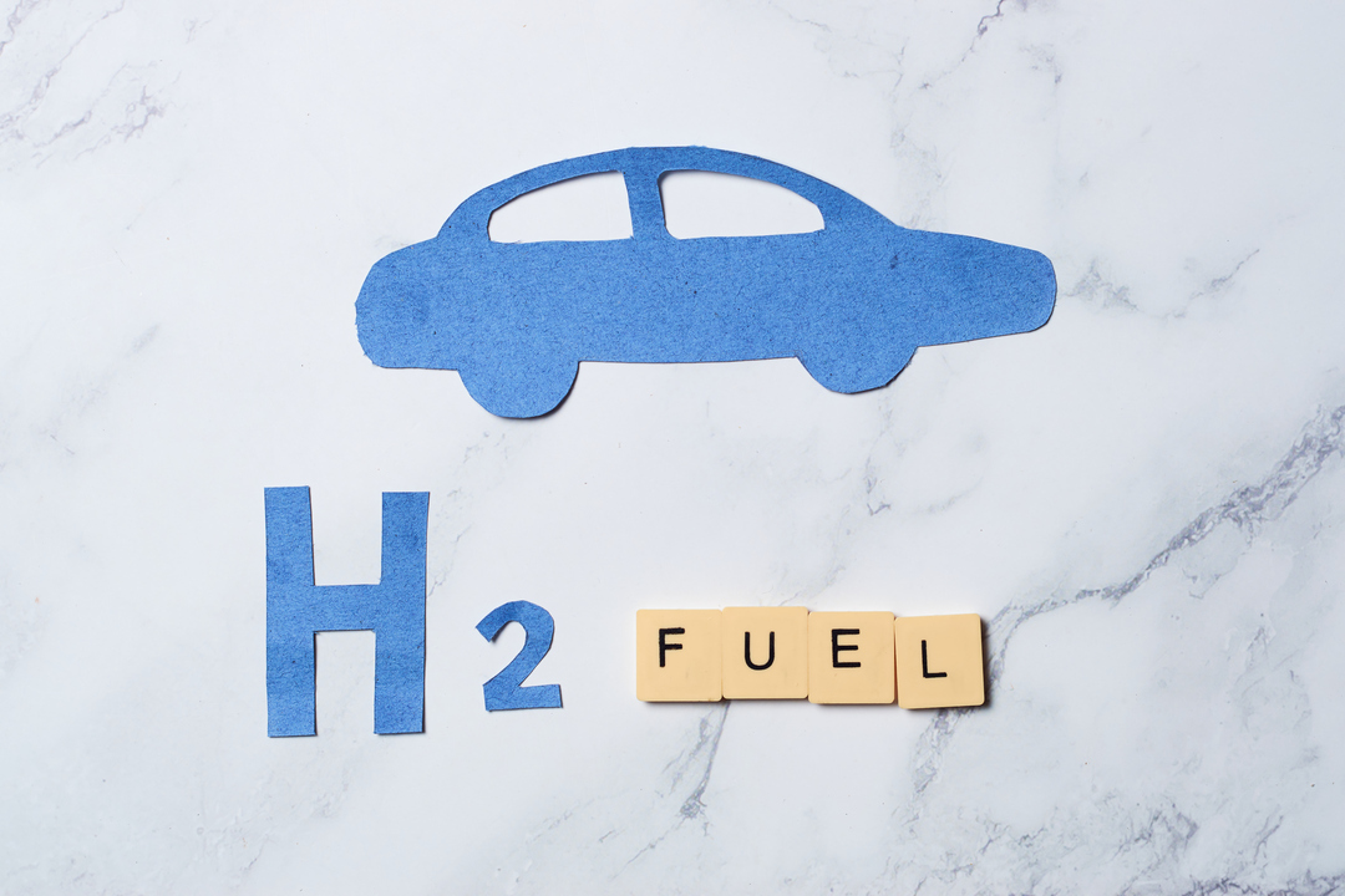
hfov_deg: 27.0
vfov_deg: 18.2
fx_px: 2802
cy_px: 448
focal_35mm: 75
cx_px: 672
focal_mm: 50
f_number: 5.6
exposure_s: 1/160
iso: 100
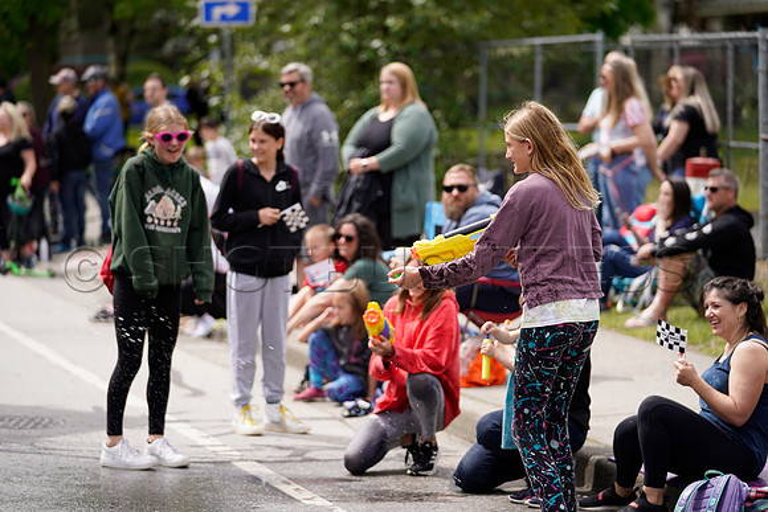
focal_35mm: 126
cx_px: 384
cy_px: 256
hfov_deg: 16.3
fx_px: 2689
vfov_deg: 10.9
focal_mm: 126
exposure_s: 1/400
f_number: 2.8
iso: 160
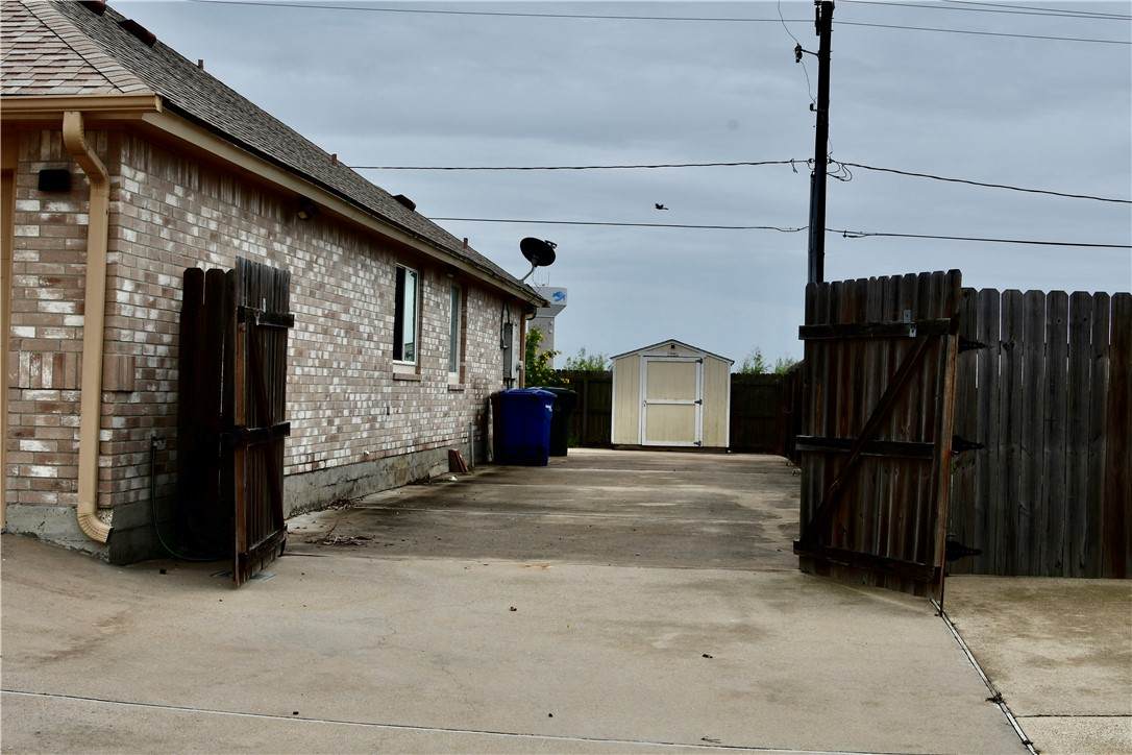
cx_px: 566
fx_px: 1635
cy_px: 378
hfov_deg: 38.2
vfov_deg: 26.0
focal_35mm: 52
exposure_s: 1/200
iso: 125
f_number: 10
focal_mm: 35
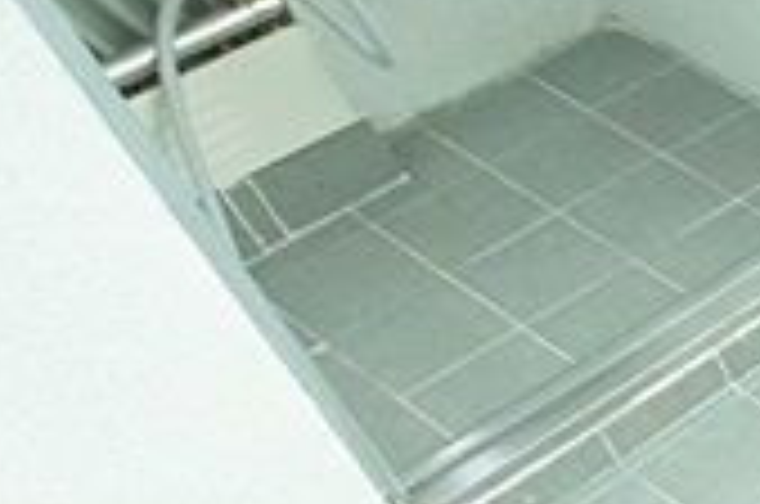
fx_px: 1496
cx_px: 1439
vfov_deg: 17.8
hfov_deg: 19.5
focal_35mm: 71
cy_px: 662
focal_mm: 10
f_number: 5.6
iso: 1600
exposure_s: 1/125
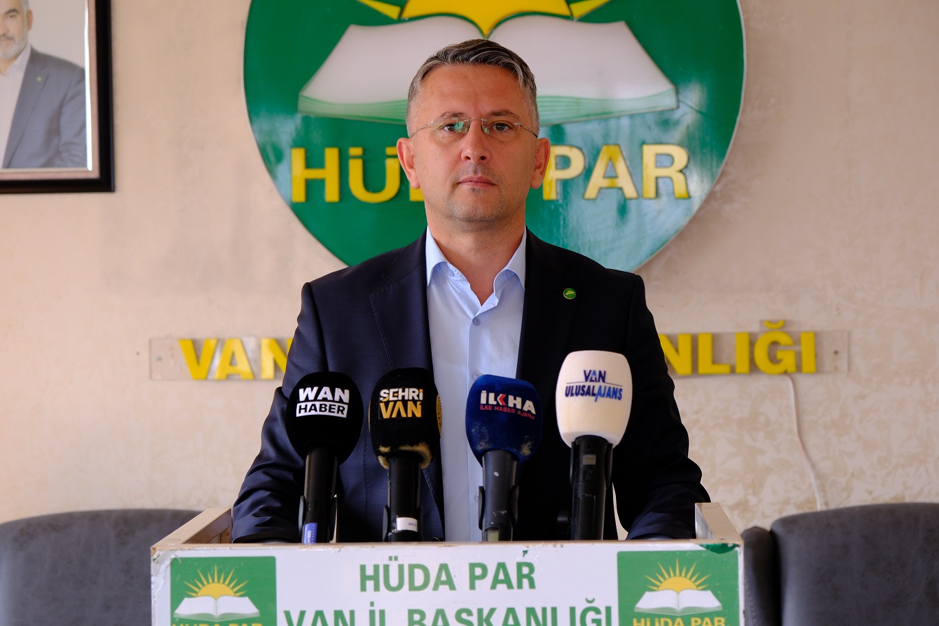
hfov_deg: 20.2
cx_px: 470
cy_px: 313
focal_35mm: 101
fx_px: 2634
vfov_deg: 13.5
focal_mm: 67.5
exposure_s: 1/100
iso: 500
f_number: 4.5
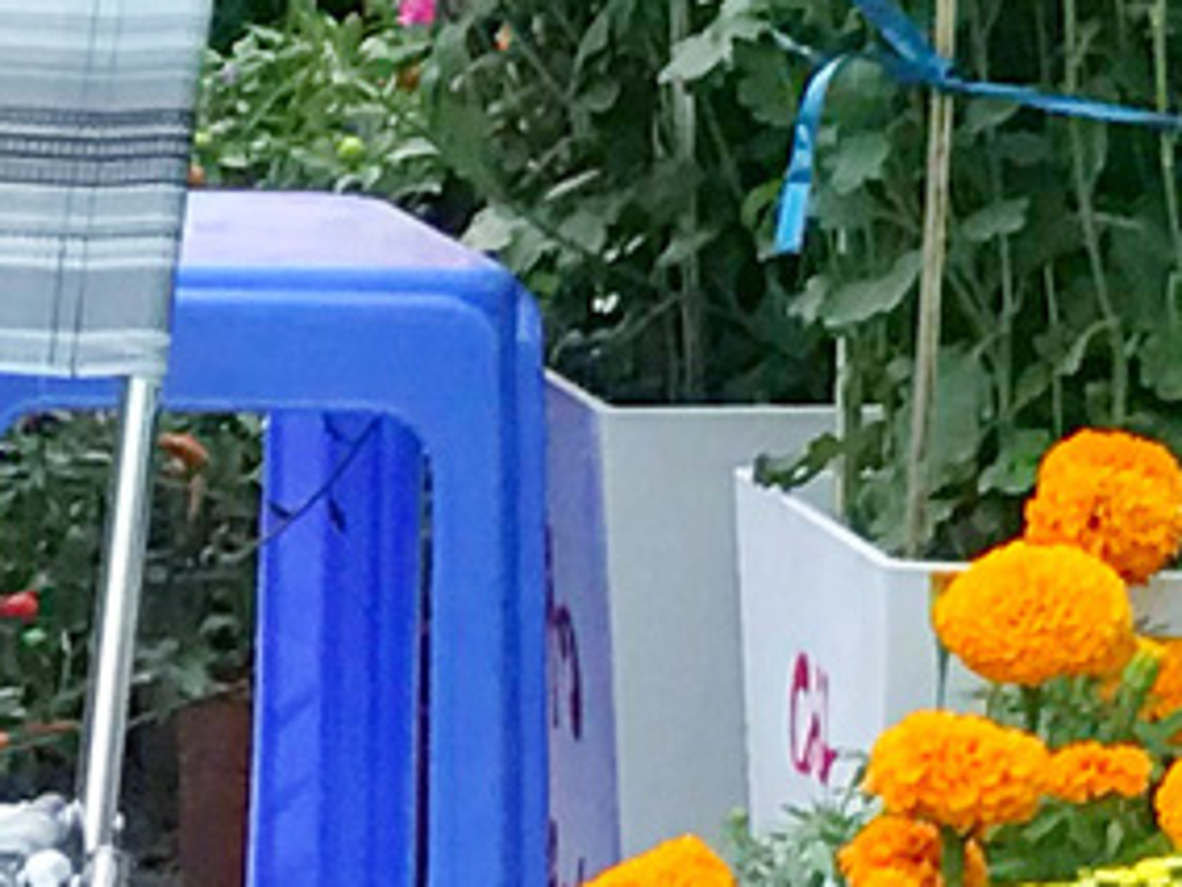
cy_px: -916
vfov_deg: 3.7
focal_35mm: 401
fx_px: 13693
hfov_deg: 4.7
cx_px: 3484
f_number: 2.8
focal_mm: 6.6
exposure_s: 1/50
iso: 32
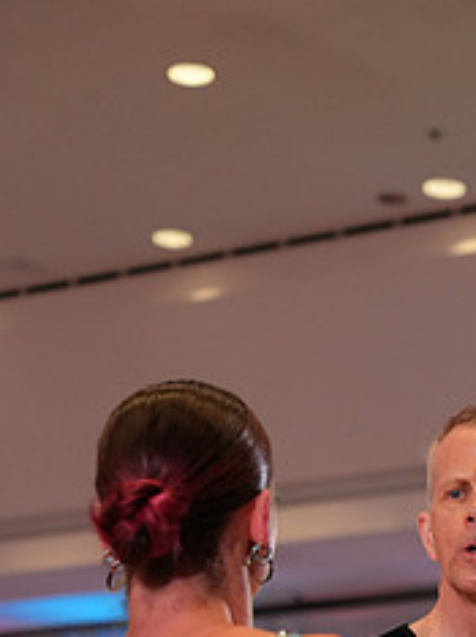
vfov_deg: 11.6
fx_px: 3067
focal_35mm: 167
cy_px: 770
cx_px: 491
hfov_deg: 8.8
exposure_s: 1/400
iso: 2000
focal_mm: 70
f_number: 4
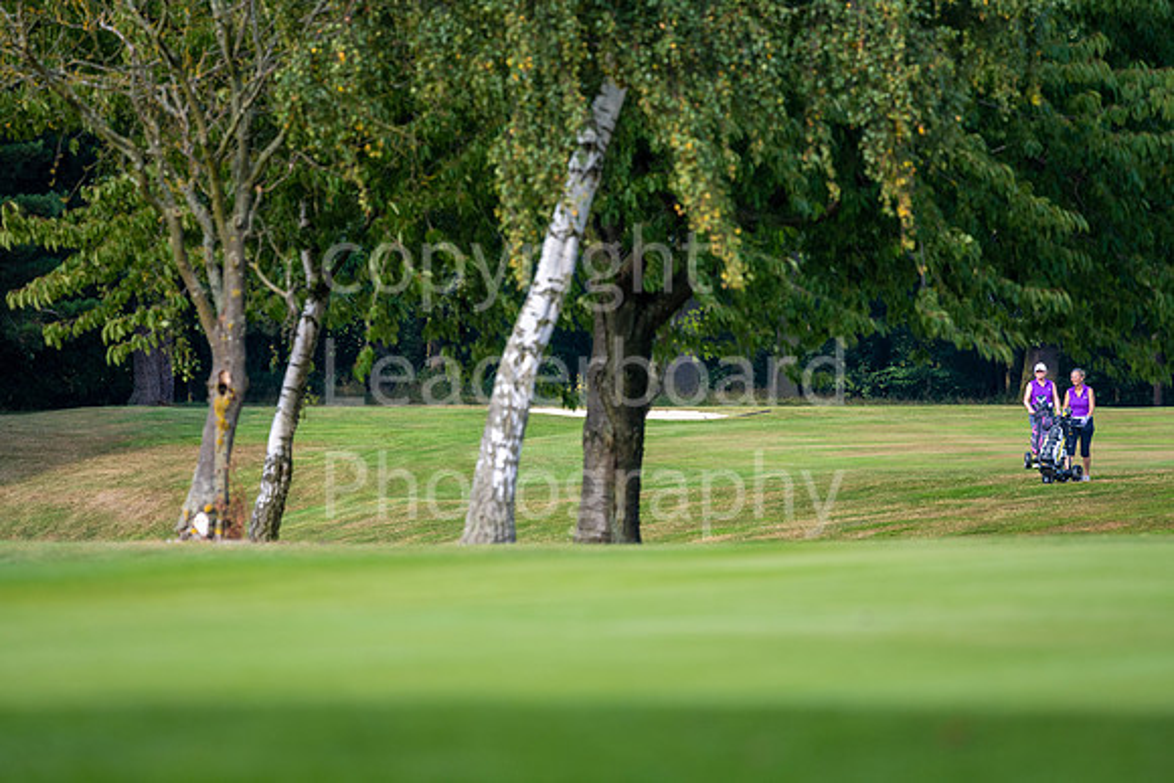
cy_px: 392
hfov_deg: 6.9
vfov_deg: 4.6
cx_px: 587
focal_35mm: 300
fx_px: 9785
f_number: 5
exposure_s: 1/800
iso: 200
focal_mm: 300
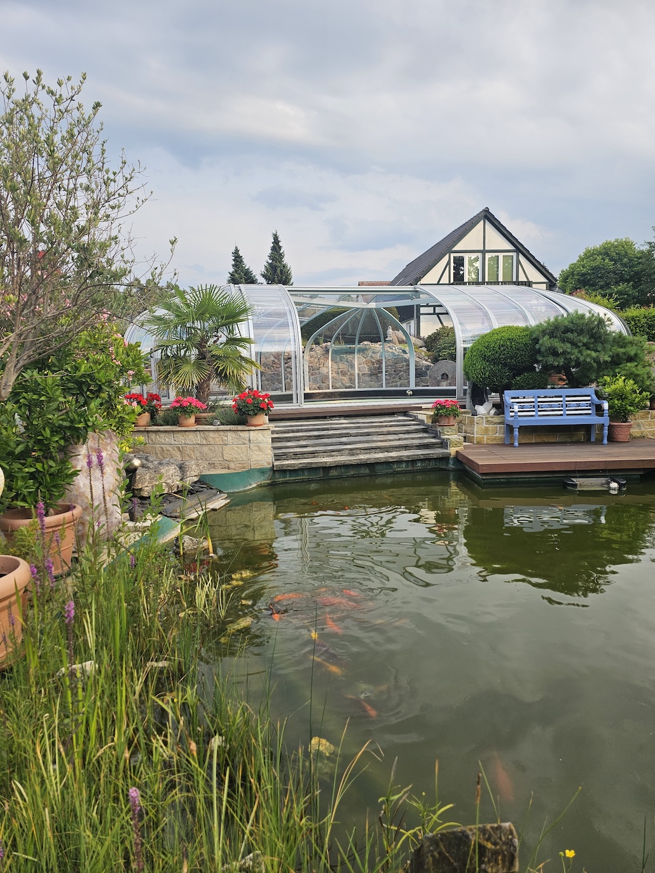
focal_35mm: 23
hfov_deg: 58.9
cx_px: 328
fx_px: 580
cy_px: 436
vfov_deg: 73.9
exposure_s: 1/237
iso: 10
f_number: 1.7
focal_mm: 6.3
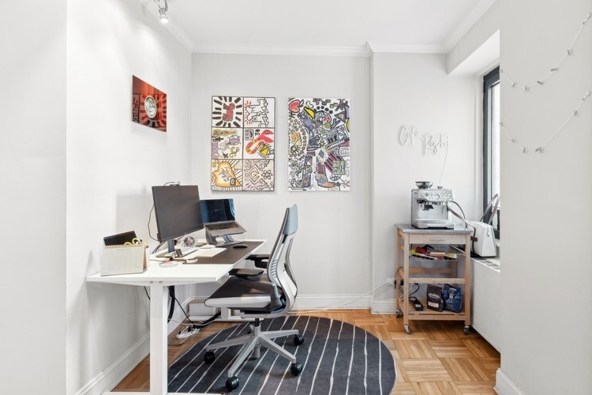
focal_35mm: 18
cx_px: 294
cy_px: 183
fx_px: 296
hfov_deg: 90.0
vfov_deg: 67.3
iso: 640
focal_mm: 15
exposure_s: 1/6
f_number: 14
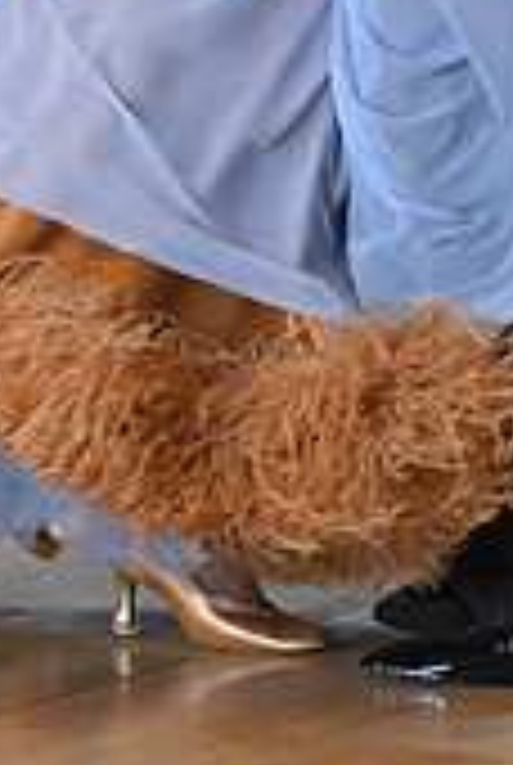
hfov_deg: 2.9
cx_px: 403
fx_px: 10154
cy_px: -342
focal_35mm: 477
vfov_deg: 4.3
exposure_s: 1/250
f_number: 6.3
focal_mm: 140
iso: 5000
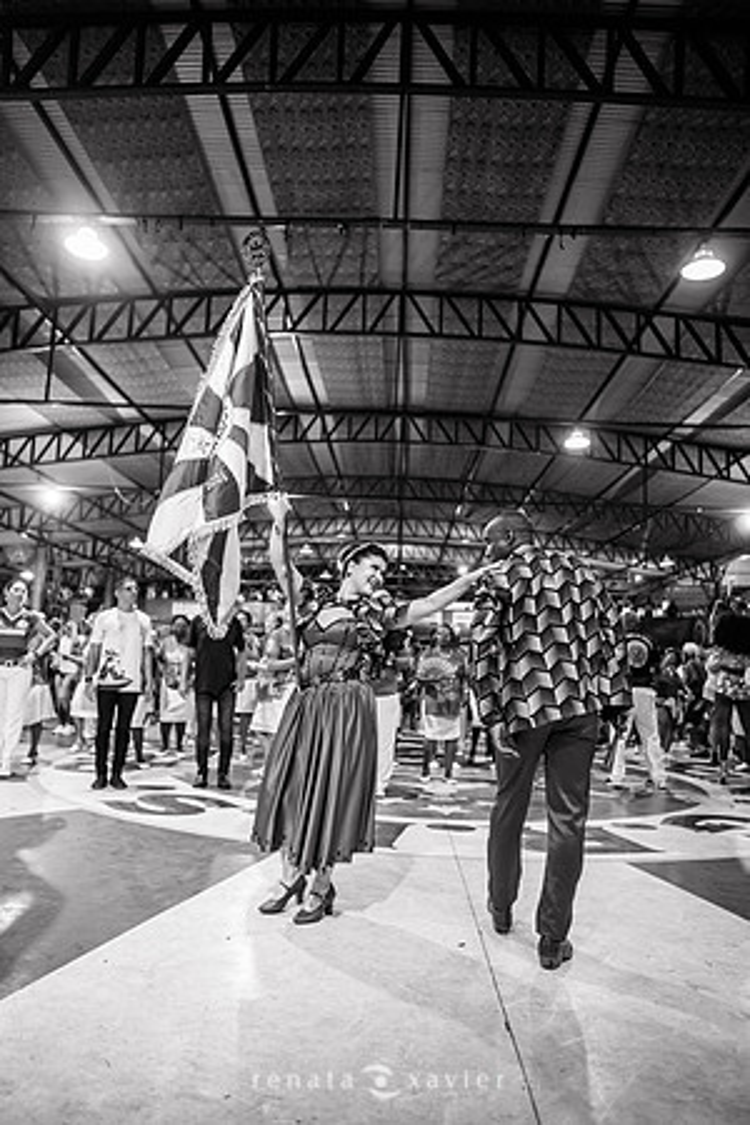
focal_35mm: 24
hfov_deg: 53.1
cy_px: 562
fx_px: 750
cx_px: 375
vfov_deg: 73.7
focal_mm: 24
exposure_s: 1/320
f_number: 1.8
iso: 1600
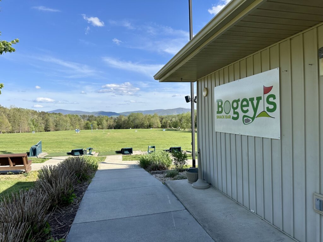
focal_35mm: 24
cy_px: 121
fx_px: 224
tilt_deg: -0.9
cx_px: 162
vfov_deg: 56.8
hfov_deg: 71.6
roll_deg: +1.1
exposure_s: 1/3155
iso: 80
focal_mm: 6.86
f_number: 1.78
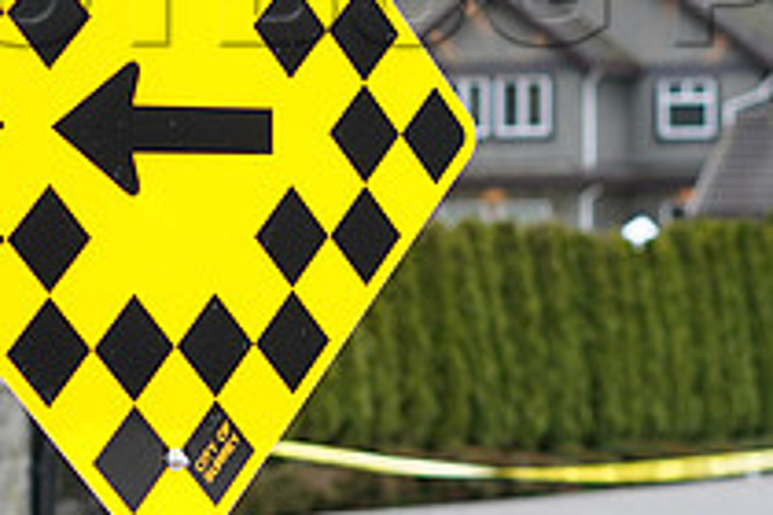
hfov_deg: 14.9
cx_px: 409
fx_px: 2963
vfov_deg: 9.8
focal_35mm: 138
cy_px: -53
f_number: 2.5
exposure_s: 1/500
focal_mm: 50
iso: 800
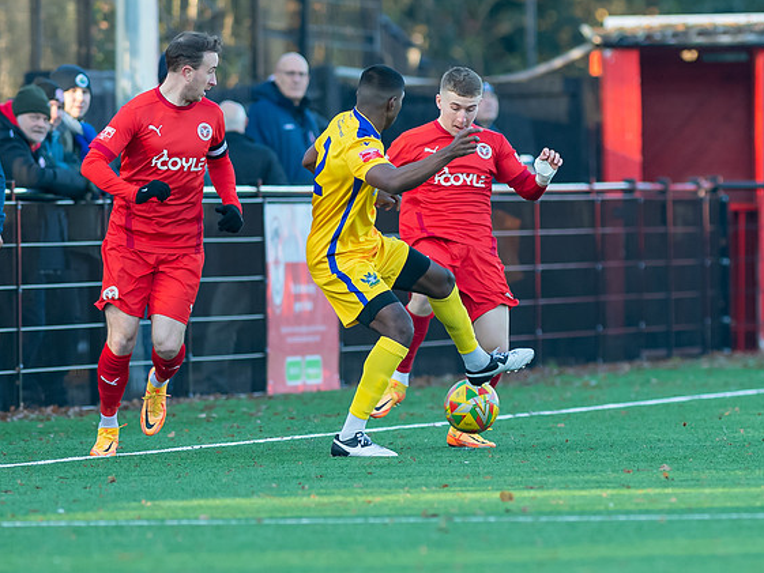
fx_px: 16976
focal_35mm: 769
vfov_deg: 1.9
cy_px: 319
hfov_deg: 2.6
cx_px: 478
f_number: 4
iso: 800
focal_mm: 300
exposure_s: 1/640
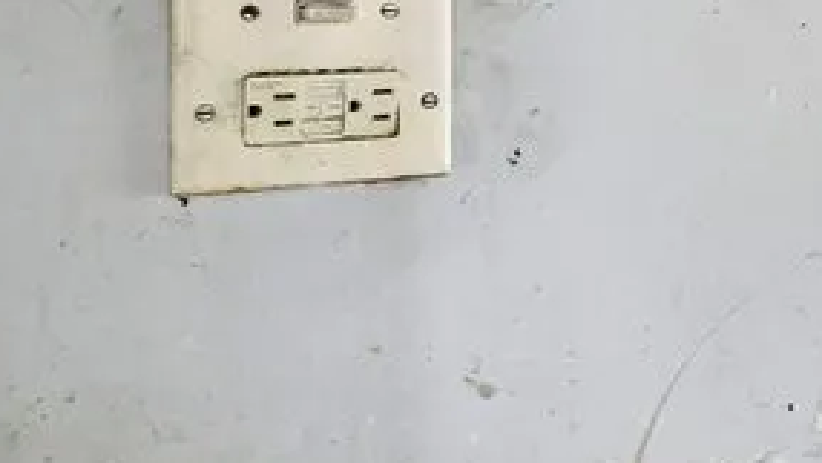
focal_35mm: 89
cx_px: 1969
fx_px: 1940
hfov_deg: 14.8
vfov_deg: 13.4
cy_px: -14
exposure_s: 1/2.5
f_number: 8
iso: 400
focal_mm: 10
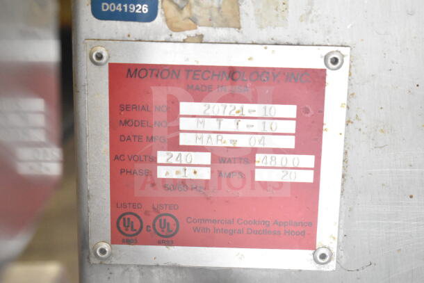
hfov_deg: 26.0
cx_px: 212
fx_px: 919
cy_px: 142
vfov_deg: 17.5
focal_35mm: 78
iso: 7200
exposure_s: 1/80
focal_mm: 52
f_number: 5.6
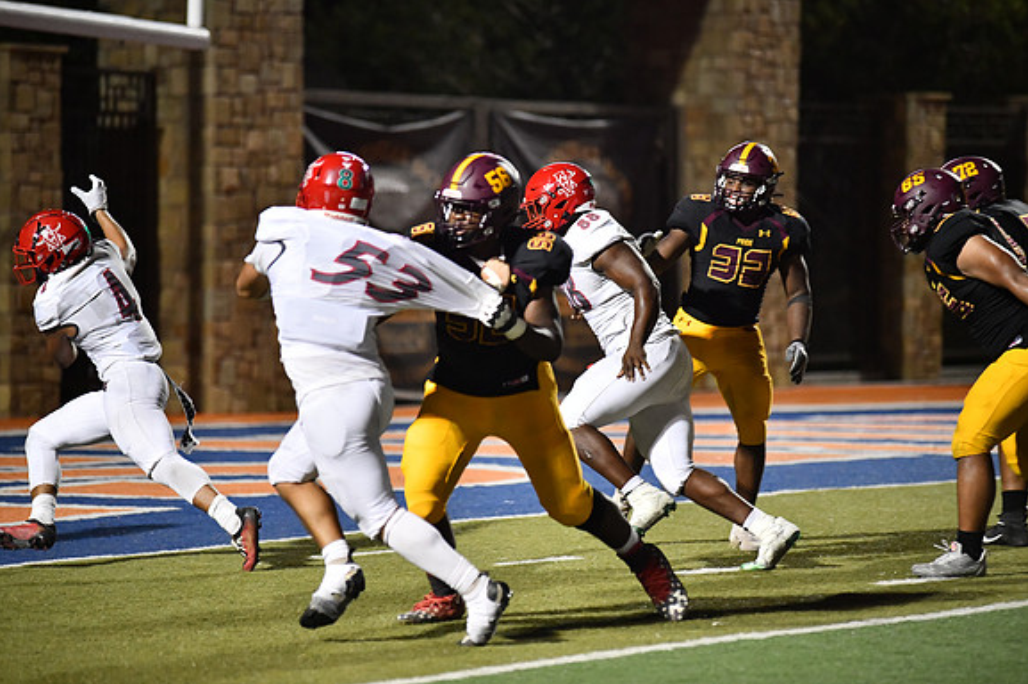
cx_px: 513
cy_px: 343
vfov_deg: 8.3
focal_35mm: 166
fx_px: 4737
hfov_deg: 12.4
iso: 6400
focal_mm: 165
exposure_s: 1/1250
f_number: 2.8
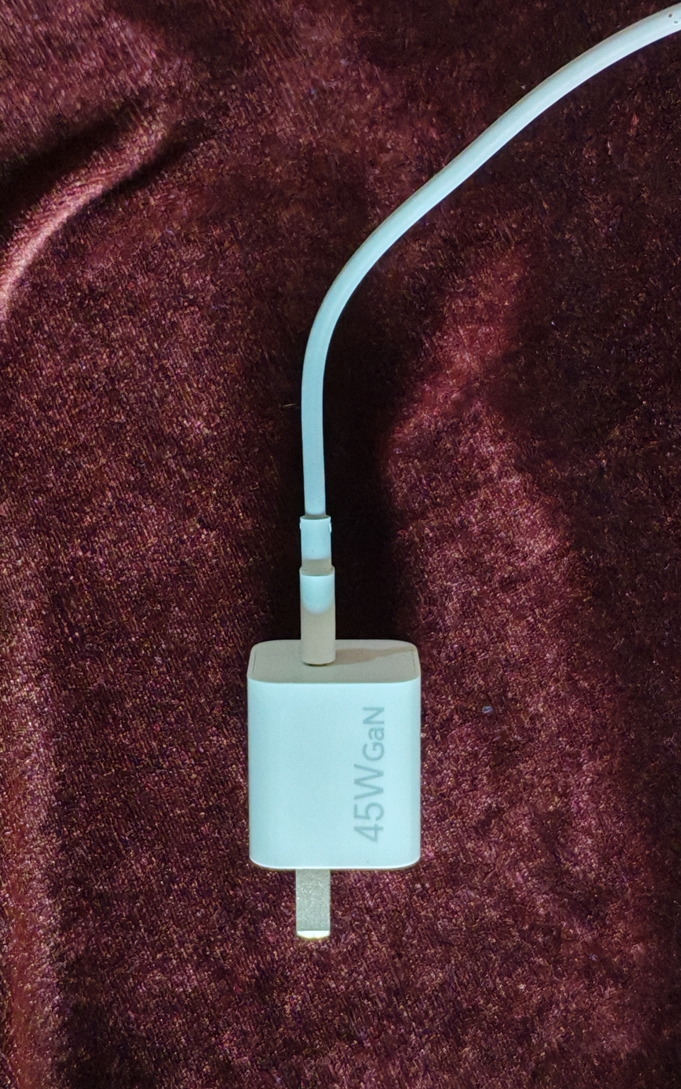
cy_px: 514
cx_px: 346
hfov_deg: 19.7
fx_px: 1960
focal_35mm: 66
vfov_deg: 31.1
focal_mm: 5.52
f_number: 1.95
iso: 500
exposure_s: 1/100
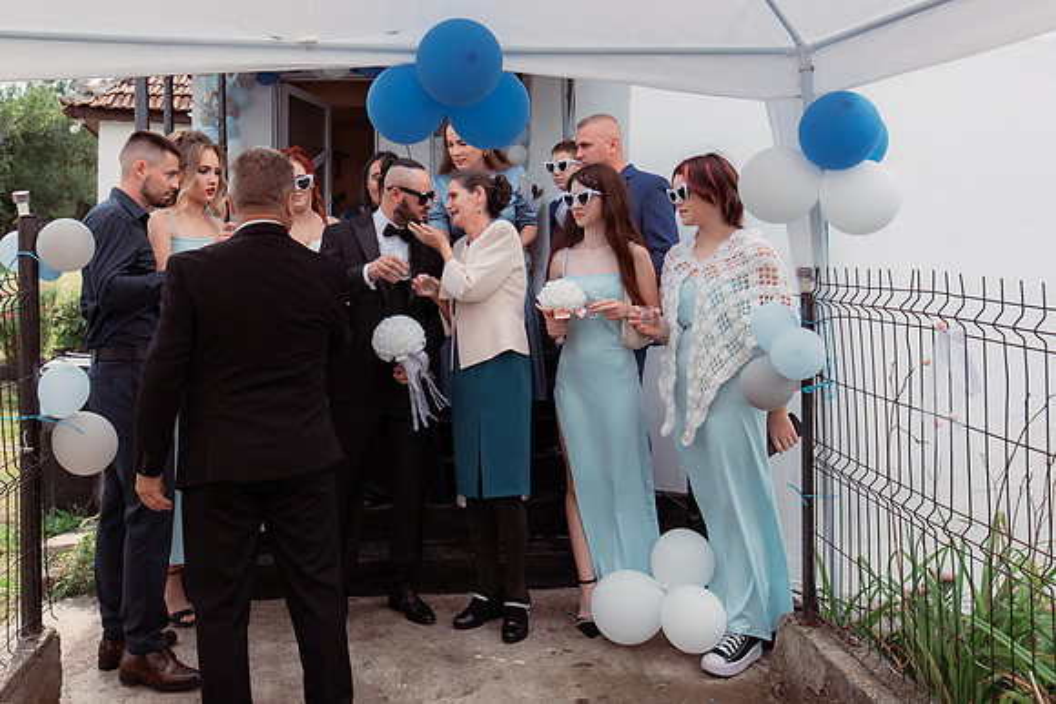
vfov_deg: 40.9
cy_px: 293
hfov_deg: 58.1
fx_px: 943
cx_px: 435
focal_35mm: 32
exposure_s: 1/400
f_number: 5
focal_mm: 27
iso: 250
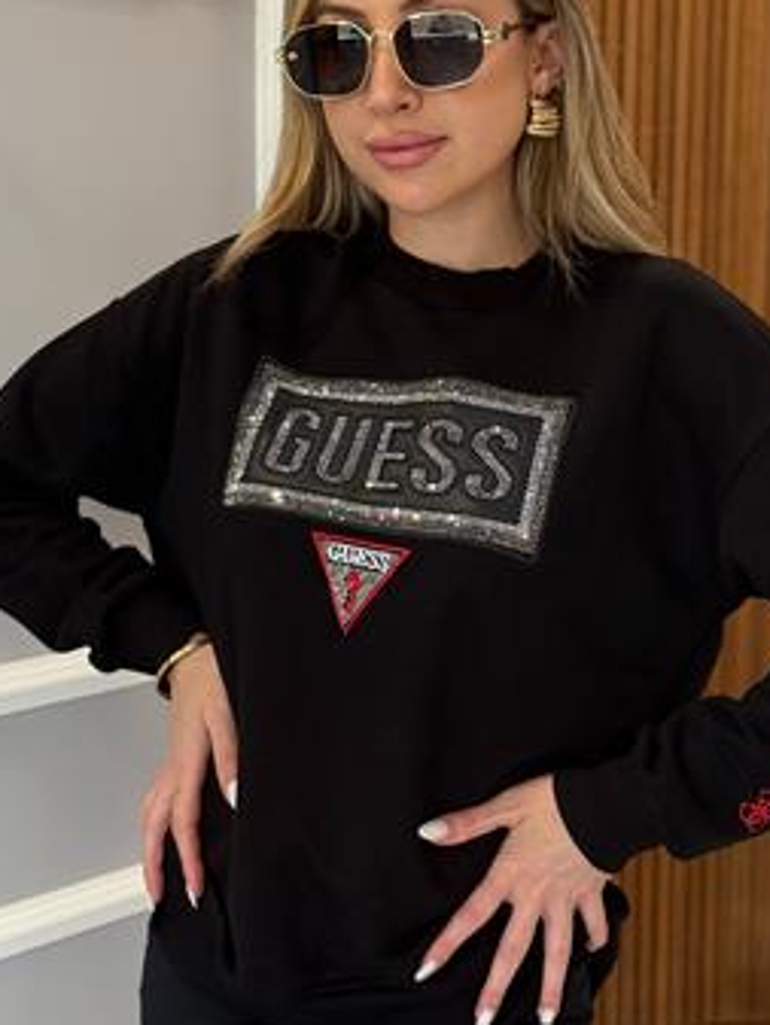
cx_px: 432
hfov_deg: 19.9
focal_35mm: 74
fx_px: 2193
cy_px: 563
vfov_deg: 26.3
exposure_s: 1/90
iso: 200
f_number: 1.78
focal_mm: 6.76
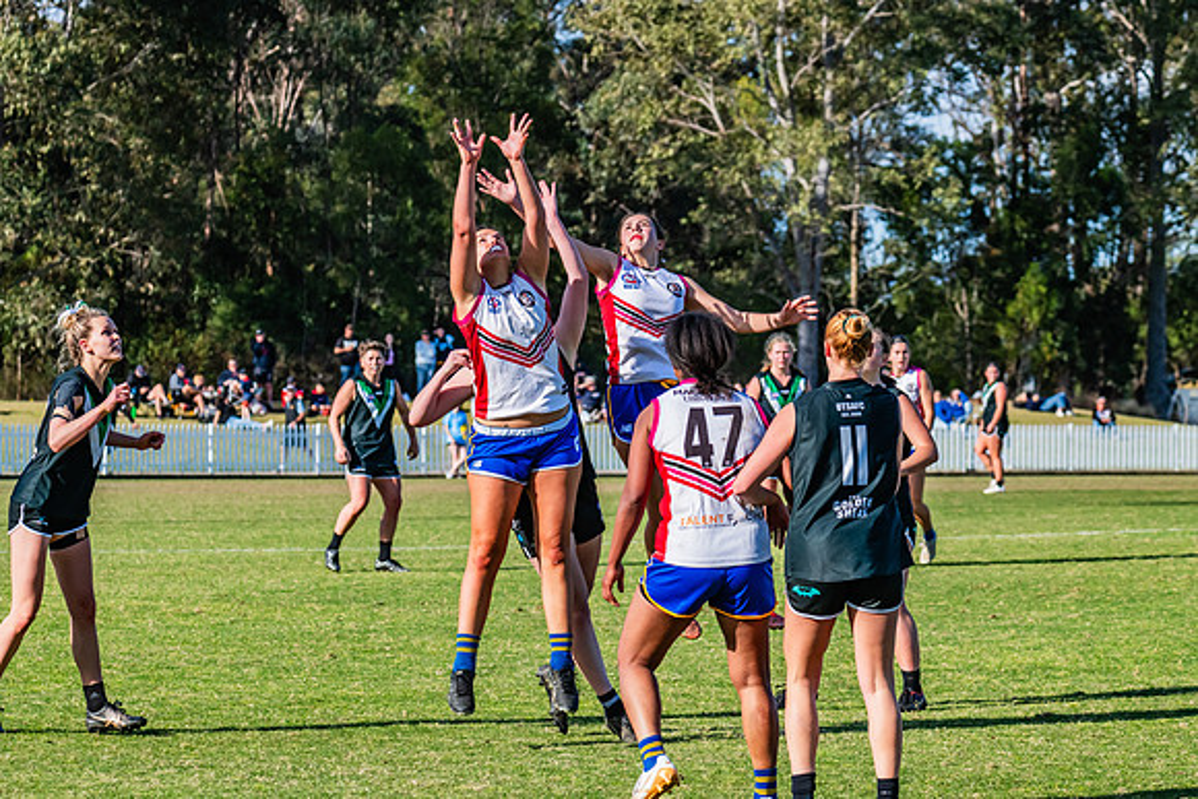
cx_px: 614
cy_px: 400
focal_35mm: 177
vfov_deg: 7.7
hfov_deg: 11.6
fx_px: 5904
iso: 800
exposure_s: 1/1600
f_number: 9
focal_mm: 170
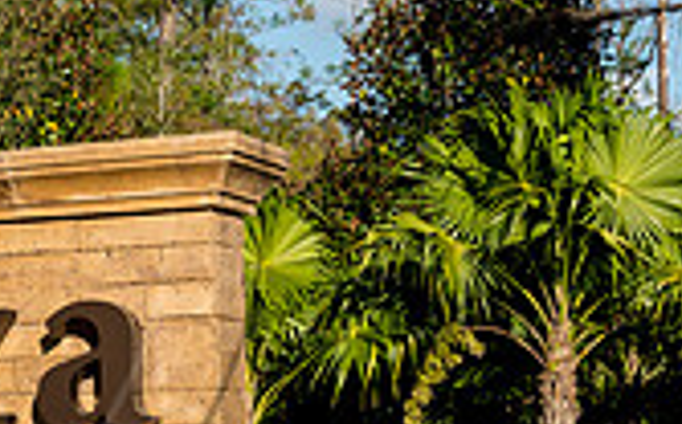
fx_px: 2655
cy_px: 329
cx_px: -382
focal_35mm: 143
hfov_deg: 13.6
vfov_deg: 9.1
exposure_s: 1/100
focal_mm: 35
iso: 160
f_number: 14
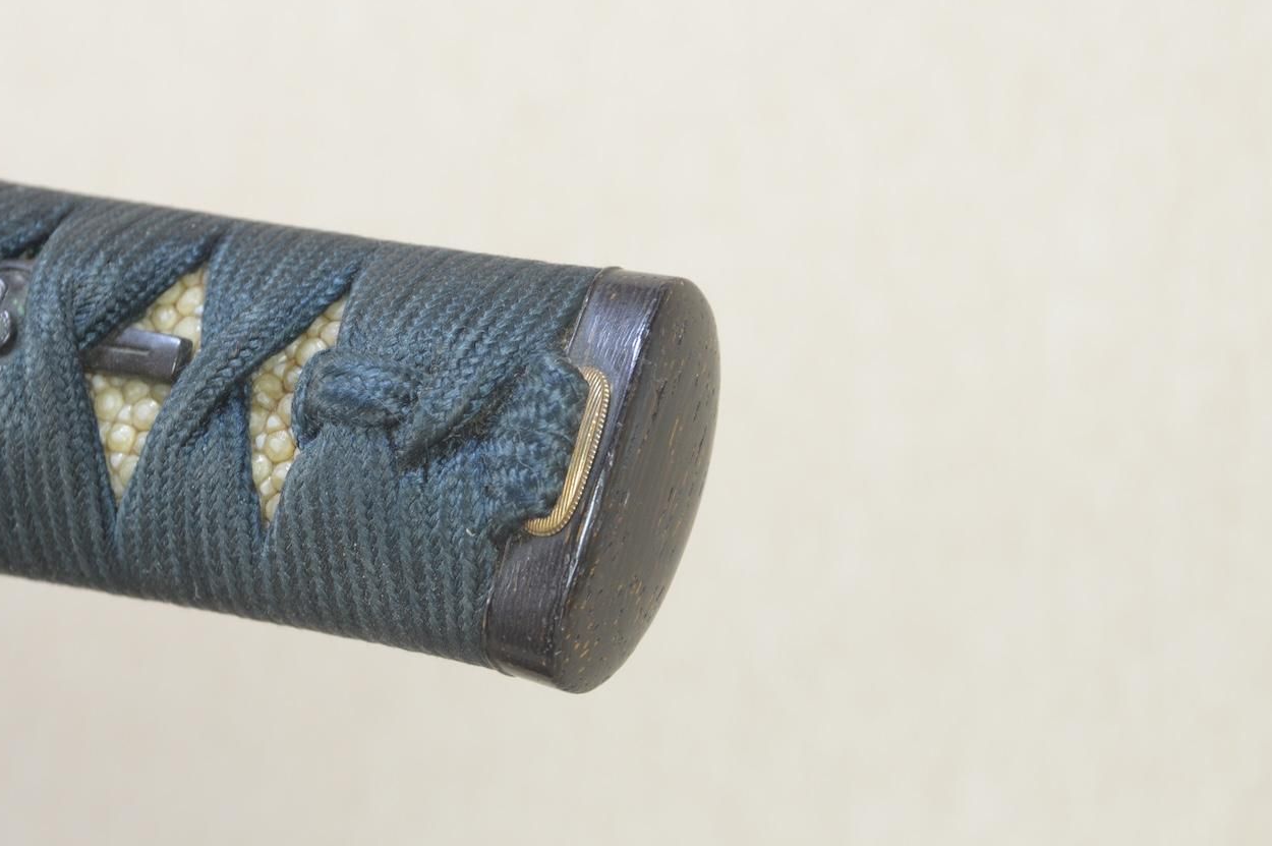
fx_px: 5632
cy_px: 400
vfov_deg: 8.6
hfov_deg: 12.9
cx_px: 639
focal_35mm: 160
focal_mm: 95
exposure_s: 1/1.6
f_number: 11
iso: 400
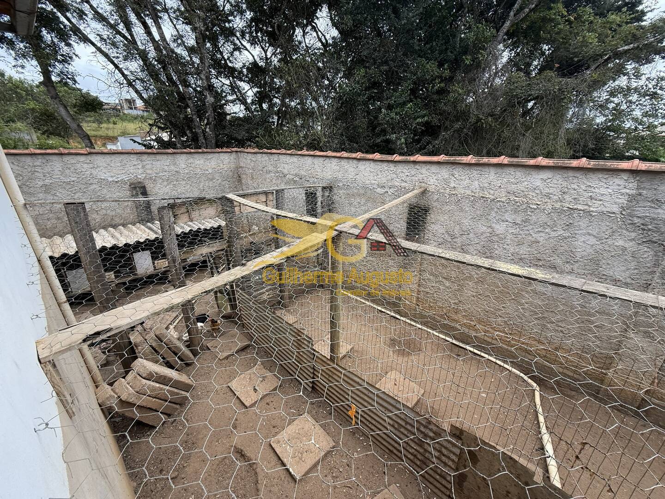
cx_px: 332
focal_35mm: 14
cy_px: 250
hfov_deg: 102.1
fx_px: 269
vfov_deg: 85.7
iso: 50
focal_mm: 2.22
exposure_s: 1/310
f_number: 2.2
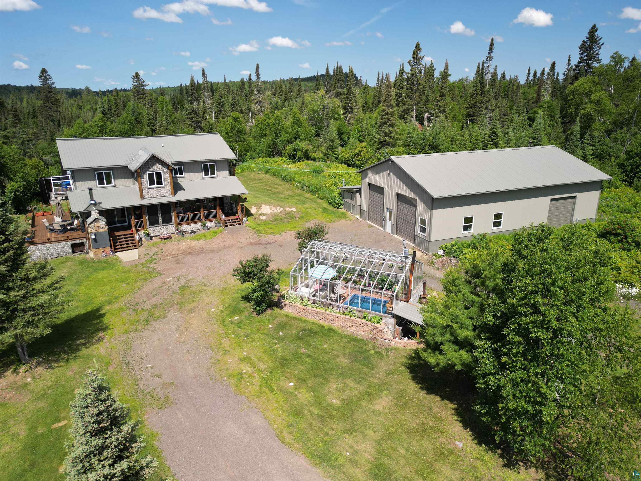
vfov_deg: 56.8
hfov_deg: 71.6
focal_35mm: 24
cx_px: 320
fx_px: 444
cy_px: 240
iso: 100
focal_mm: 6.72
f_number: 1.7
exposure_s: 1/240
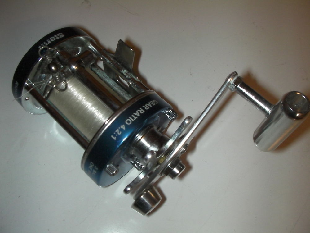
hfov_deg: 49.0
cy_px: 116
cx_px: 155
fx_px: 340
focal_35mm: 38
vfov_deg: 37.7
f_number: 5.6
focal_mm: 6.3
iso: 200
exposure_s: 1/30
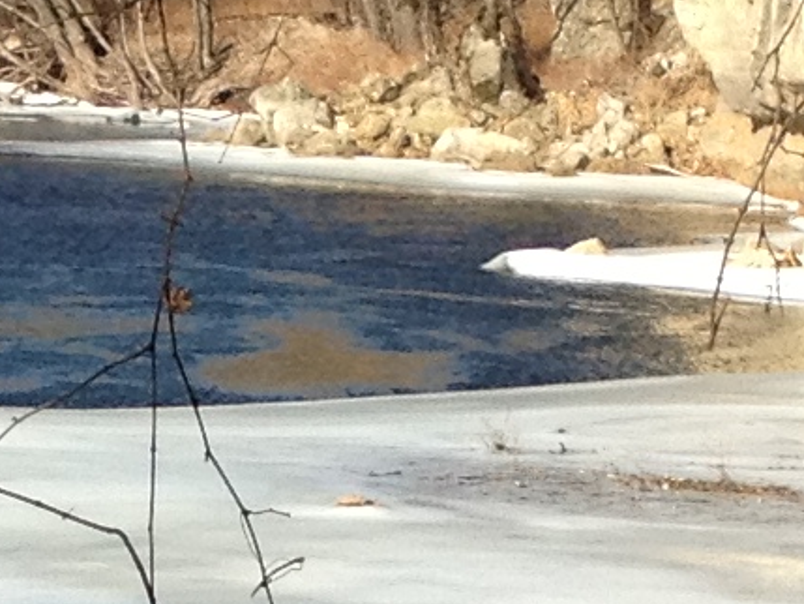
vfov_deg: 5.6
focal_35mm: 266
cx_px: 94
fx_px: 6180
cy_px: 795
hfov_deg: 7.4
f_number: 2.4
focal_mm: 4.28
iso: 64
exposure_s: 1/1727
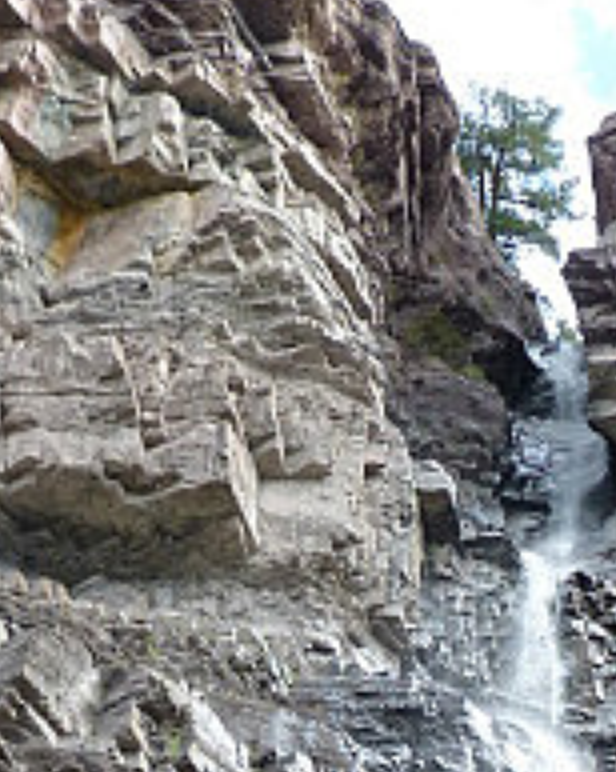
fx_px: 2511
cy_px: 1032
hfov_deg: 13.8
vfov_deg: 16.4
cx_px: 588
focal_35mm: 110
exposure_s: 1/200
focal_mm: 6.1
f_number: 3.7
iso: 100
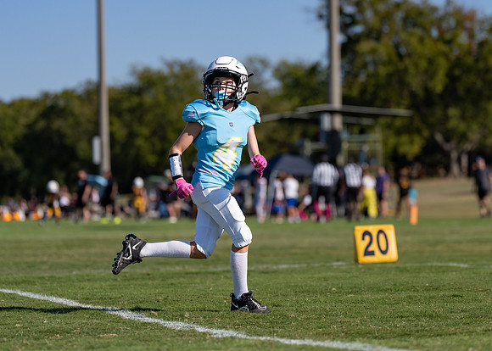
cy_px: 148
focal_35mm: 190
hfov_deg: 10.6
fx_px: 2658
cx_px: 271
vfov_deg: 7.6
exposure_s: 1/4000
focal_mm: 133
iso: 100
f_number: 2.8
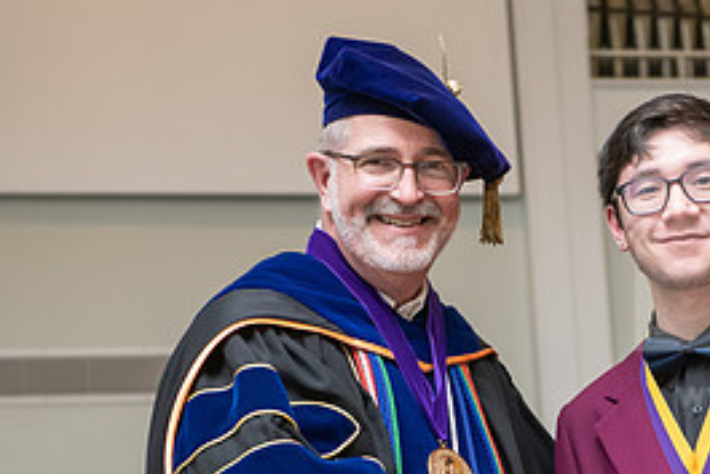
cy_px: 451
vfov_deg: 8.9
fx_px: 3019
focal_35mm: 153
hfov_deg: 13.4
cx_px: 555
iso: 1600
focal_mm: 70
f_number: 4.5
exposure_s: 1/200
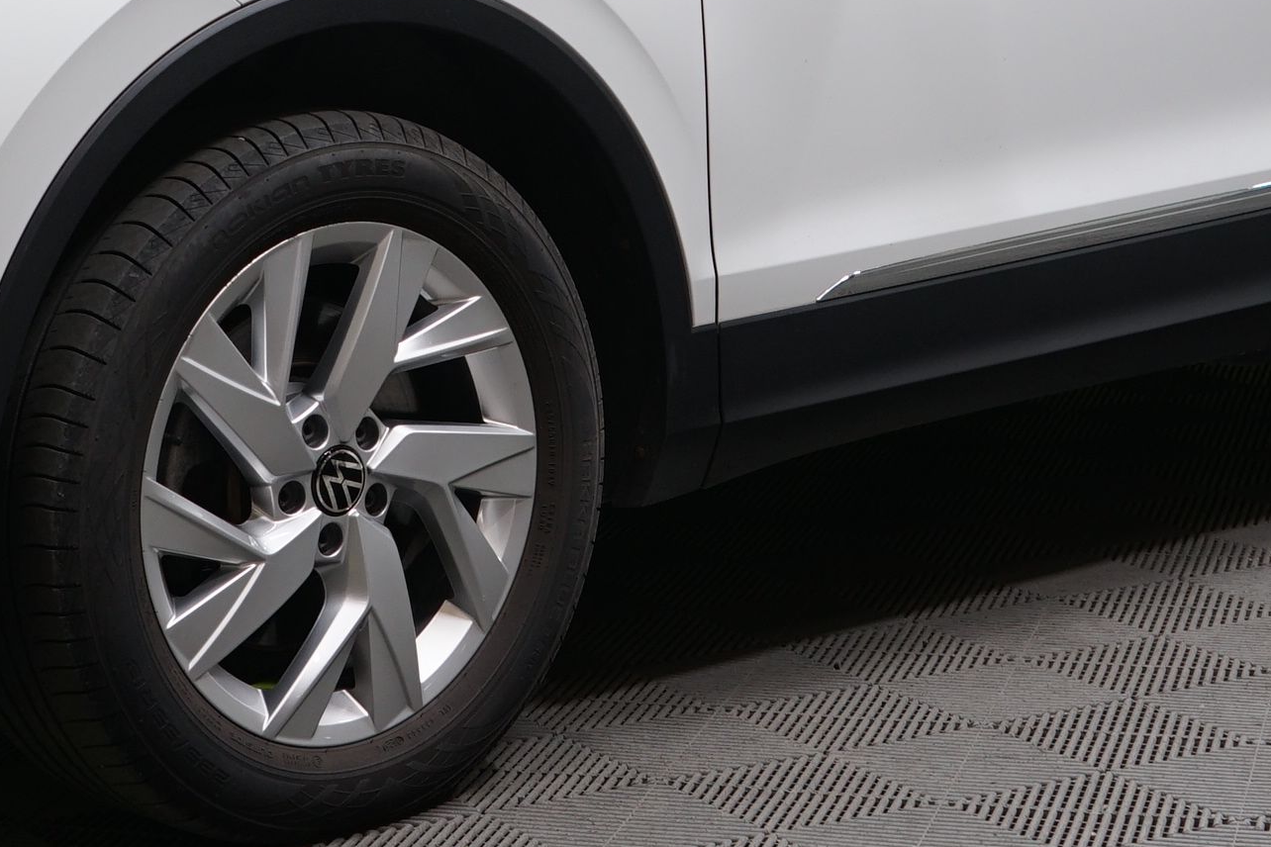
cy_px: -94
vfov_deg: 14.1
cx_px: 469
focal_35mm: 95
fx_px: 3354
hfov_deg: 21.4
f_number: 4.5
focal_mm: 31
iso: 320
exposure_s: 1/20
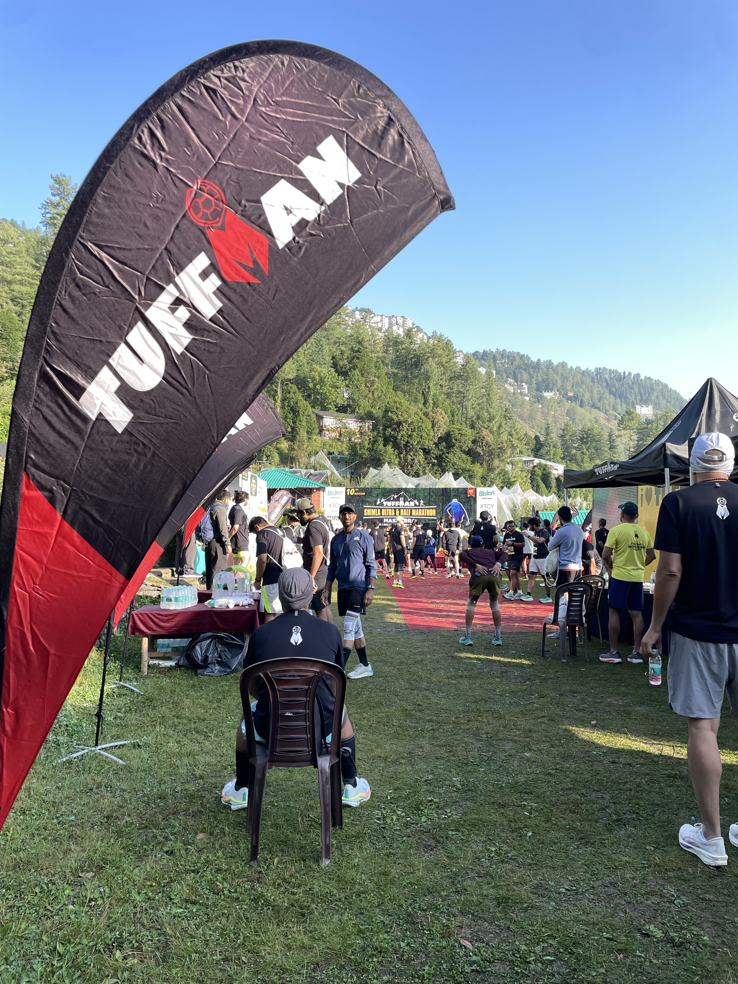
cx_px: 369
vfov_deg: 67.3
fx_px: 739
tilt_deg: +3.2
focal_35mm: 26
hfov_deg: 53.1
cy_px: 492
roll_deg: +0.7
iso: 32
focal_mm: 4.2
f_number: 1.6
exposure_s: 1/698
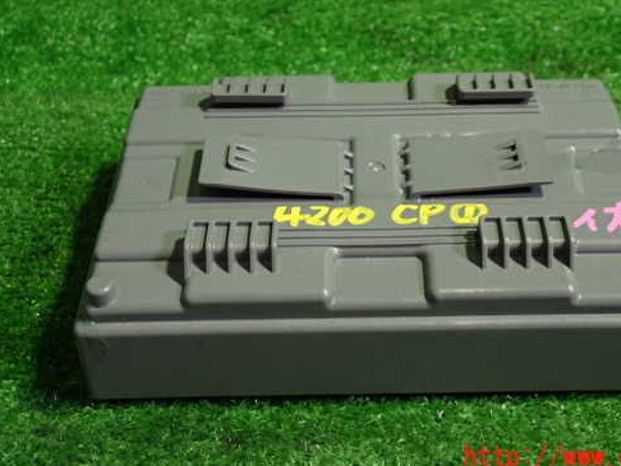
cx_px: 369
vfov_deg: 25.2
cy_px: 186
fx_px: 1041
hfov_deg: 33.1
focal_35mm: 58
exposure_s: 1/50
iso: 500
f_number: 3.1
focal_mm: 8.4
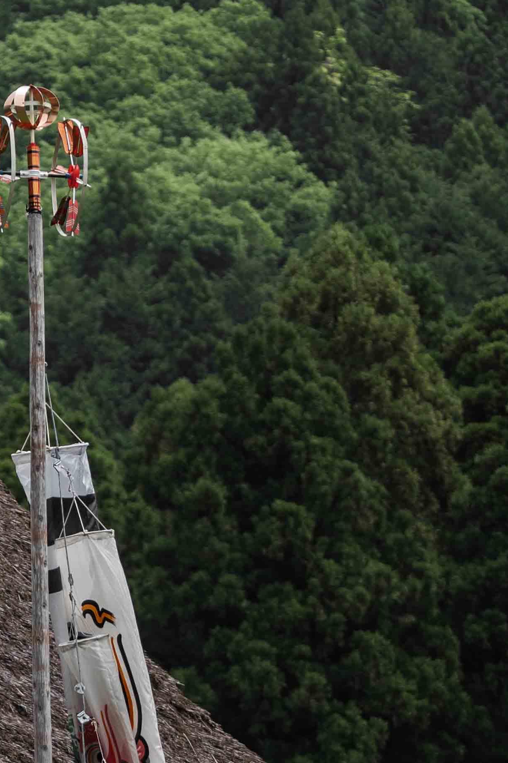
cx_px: -285
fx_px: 8660
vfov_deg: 5.0
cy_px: 460
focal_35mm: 409
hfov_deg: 3.3
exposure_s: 1/500
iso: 100
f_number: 4
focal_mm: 107
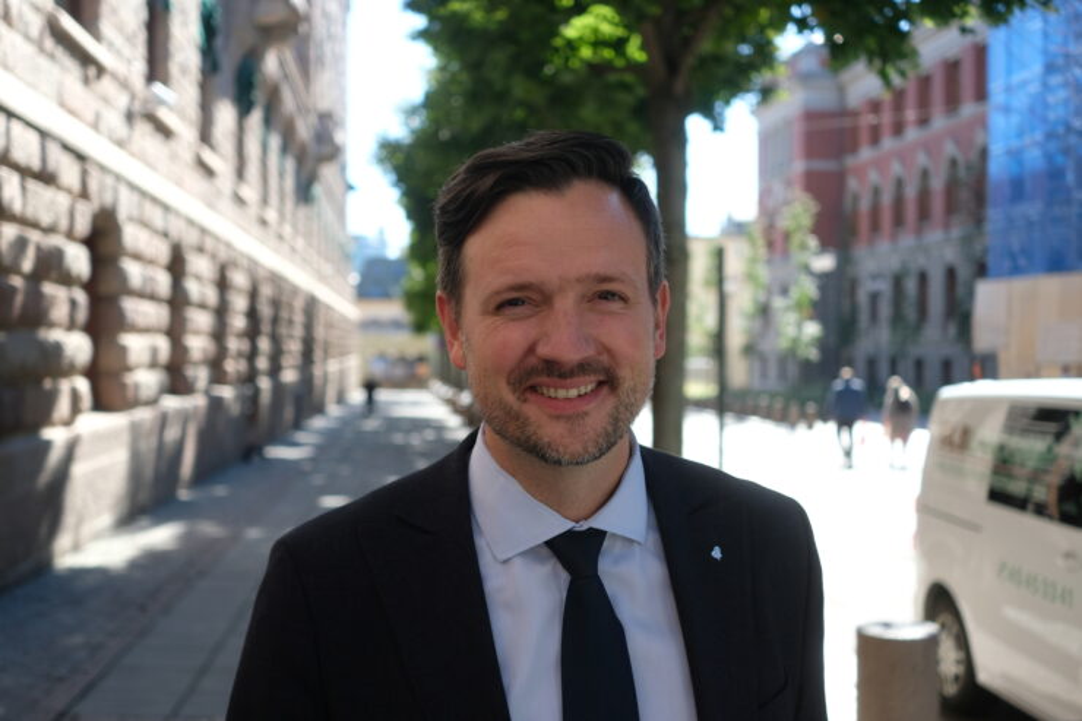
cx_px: 541
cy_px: 360
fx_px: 1232
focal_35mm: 41
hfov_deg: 47.4
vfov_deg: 32.6
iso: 200
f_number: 2.8
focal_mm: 27
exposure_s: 1/500
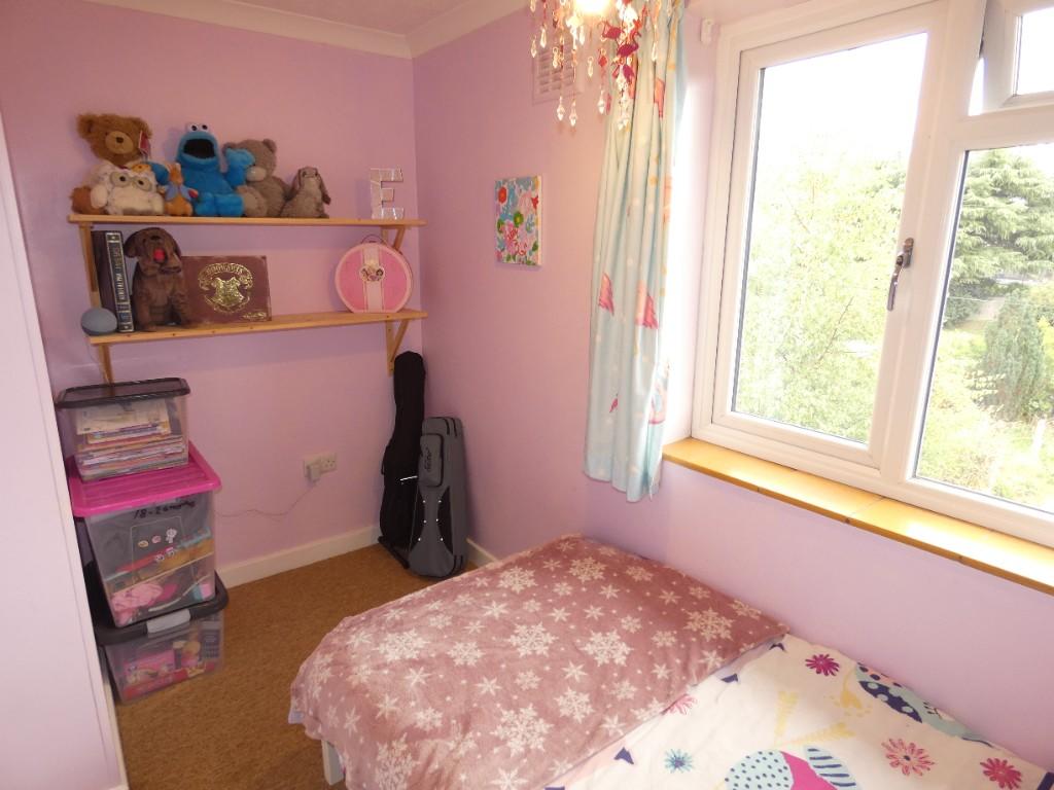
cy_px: 395
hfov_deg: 81.7
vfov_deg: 66.0
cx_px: 527
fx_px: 609
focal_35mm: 20
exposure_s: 1/40
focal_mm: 3.6
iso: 80
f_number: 2.8
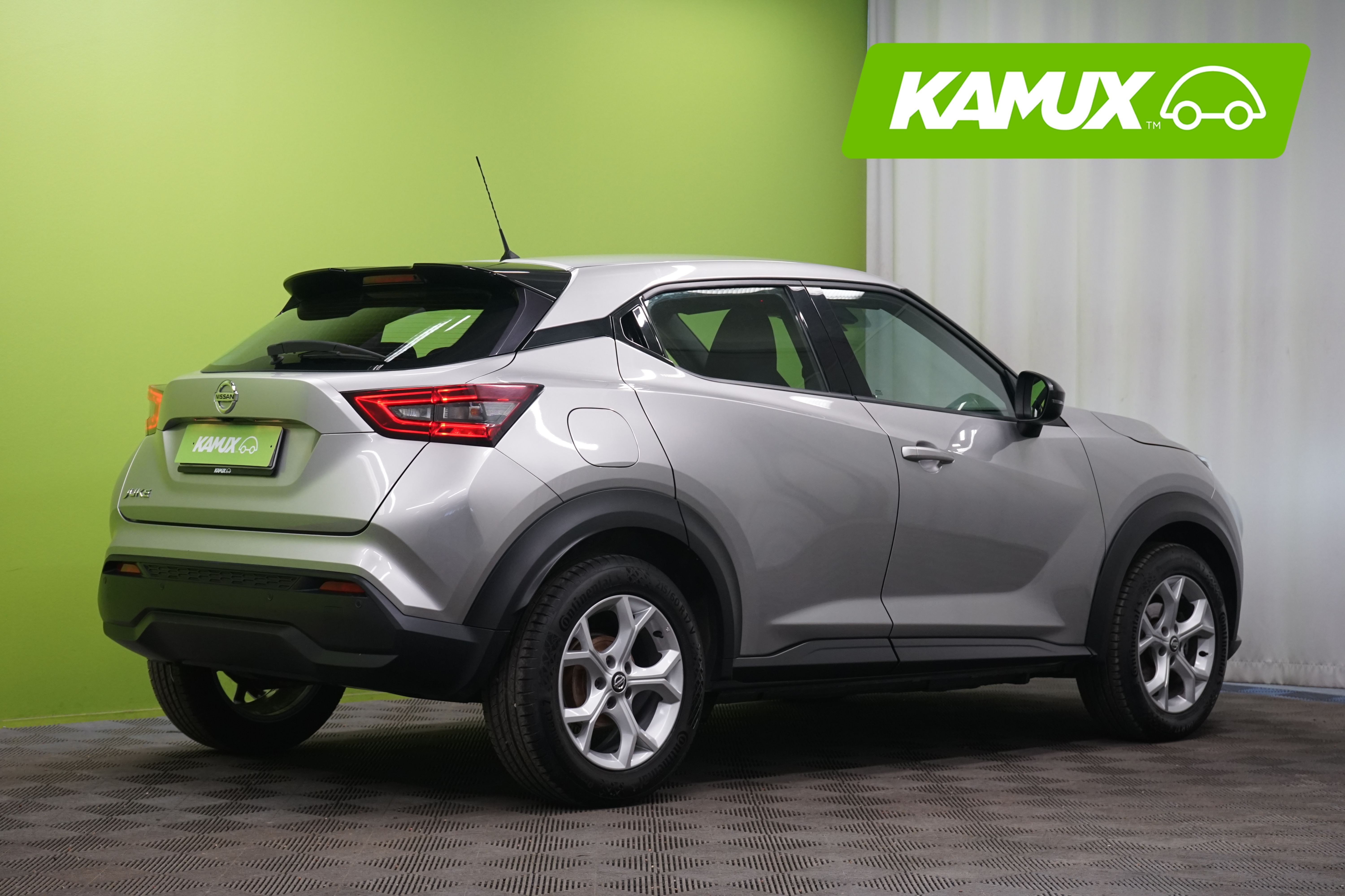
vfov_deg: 20.0
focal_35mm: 68
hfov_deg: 29.7
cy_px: 448
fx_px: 2540
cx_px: 672
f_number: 7.1
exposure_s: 1/25
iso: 1250
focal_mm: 68
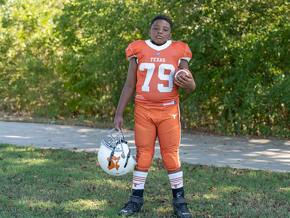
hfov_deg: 29.3
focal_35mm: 66
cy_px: 102
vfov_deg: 22.3
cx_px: 172
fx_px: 553
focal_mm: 50
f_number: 2.8
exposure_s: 1/400
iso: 100
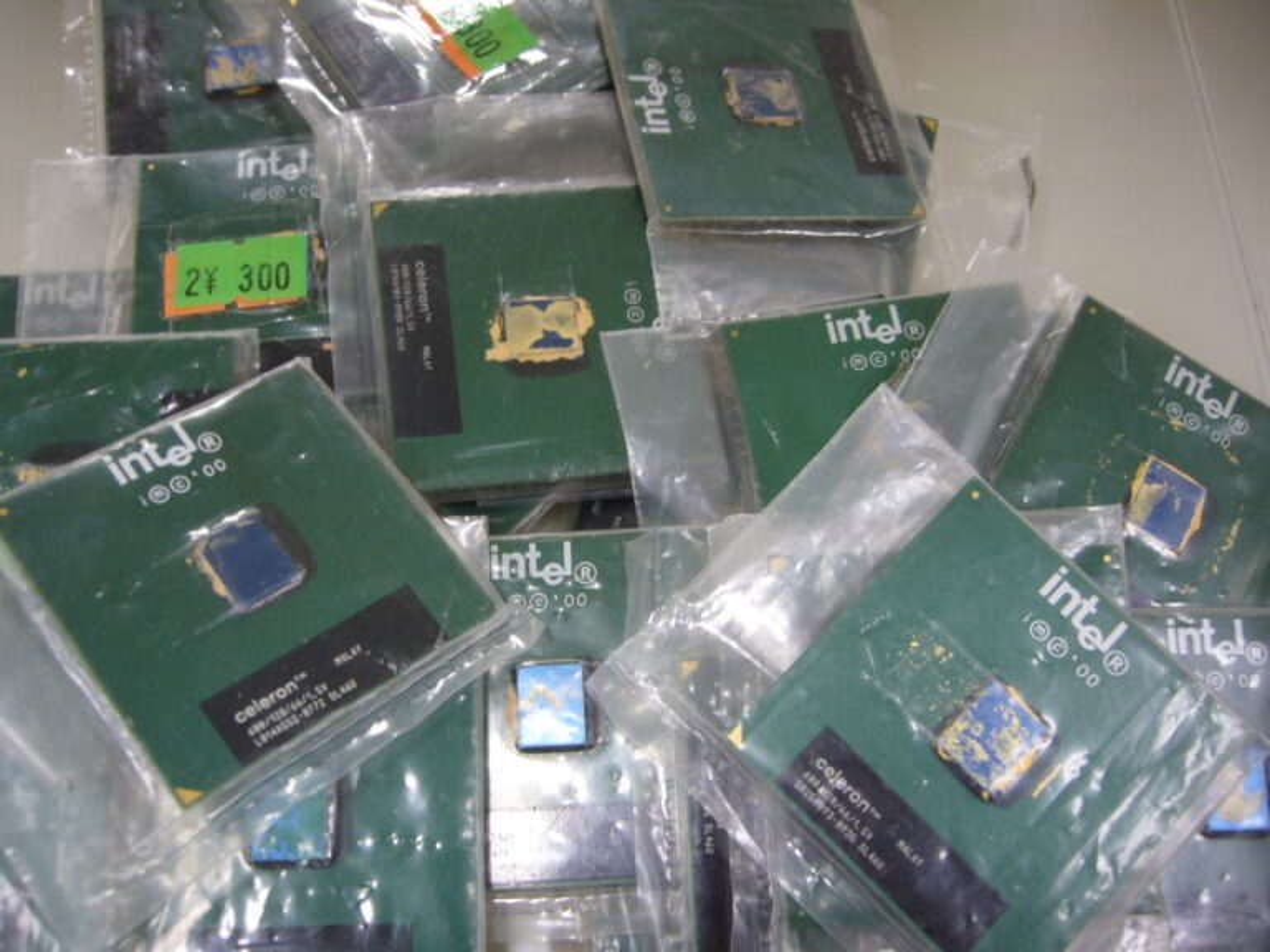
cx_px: 635
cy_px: 476
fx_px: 1284
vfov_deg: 40.7
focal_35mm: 35
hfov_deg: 52.6
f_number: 2.8
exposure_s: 1/20
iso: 100
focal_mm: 5.8
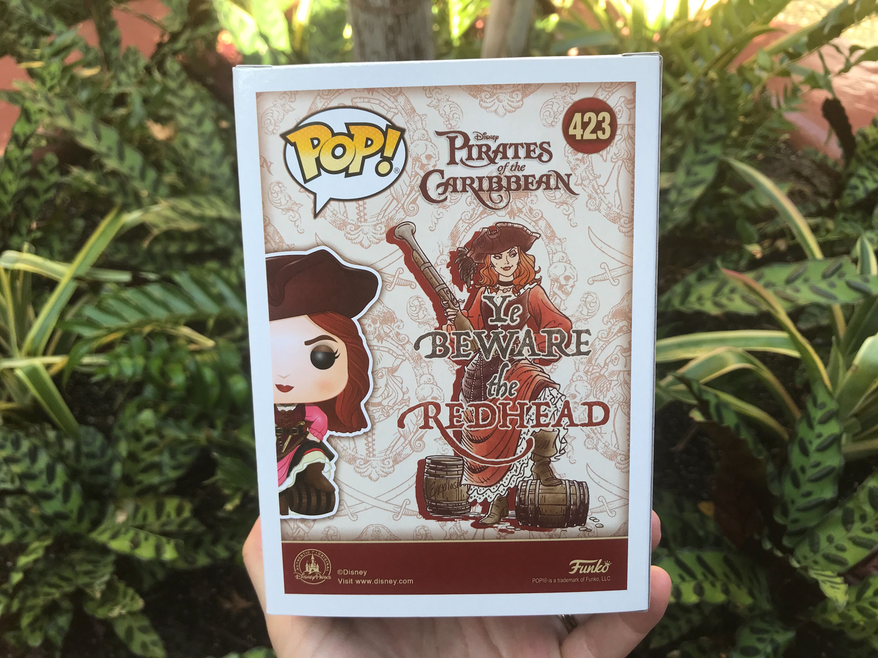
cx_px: 439
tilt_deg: -42.7
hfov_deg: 63.4
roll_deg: -1.6
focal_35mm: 28
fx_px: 710
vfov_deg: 49.7
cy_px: 329
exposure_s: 1/158
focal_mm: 3.99
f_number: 1.8
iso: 20
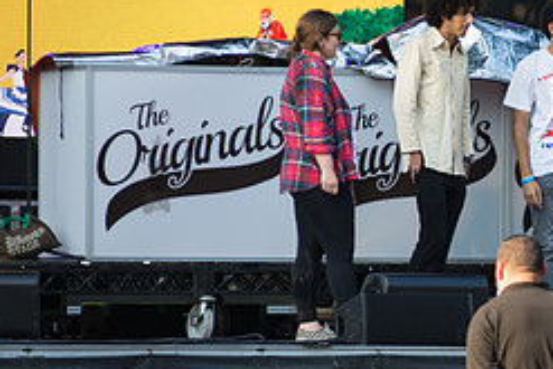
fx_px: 7316
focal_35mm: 476
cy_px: 173
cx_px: 589
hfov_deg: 4.3
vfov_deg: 2.9
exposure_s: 1/400
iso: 200
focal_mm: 200
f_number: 4
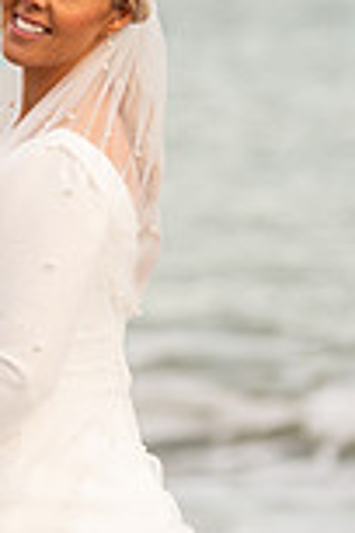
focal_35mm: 499
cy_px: 272
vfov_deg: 4.1
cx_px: 14
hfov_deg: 2.8
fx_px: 7380
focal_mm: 170
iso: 100
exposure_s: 1/200
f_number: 3.5
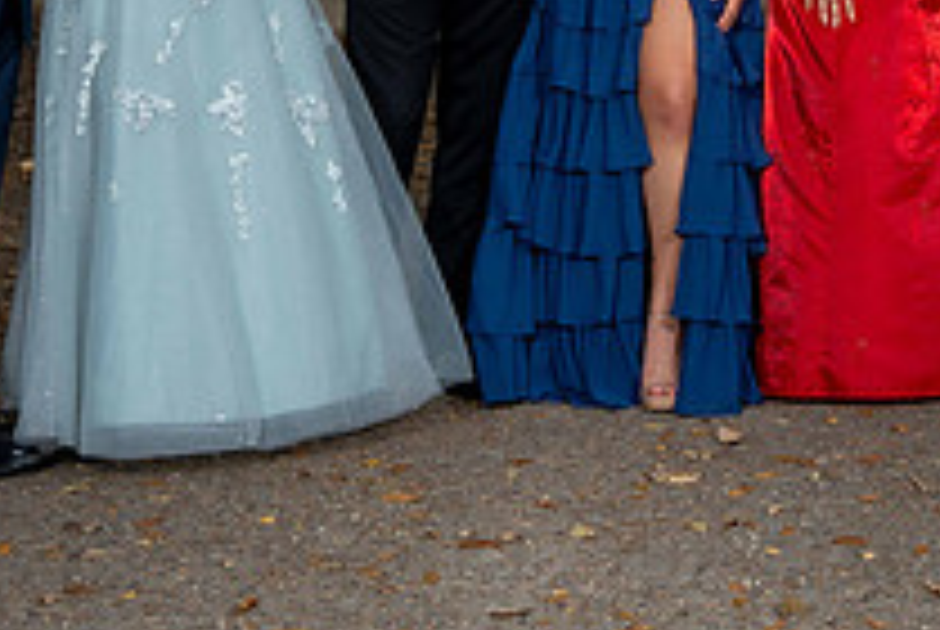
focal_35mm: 122
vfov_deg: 11.1
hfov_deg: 16.5
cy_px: -110
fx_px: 3190
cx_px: 918
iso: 160
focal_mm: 44
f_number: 3.2
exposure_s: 1/200
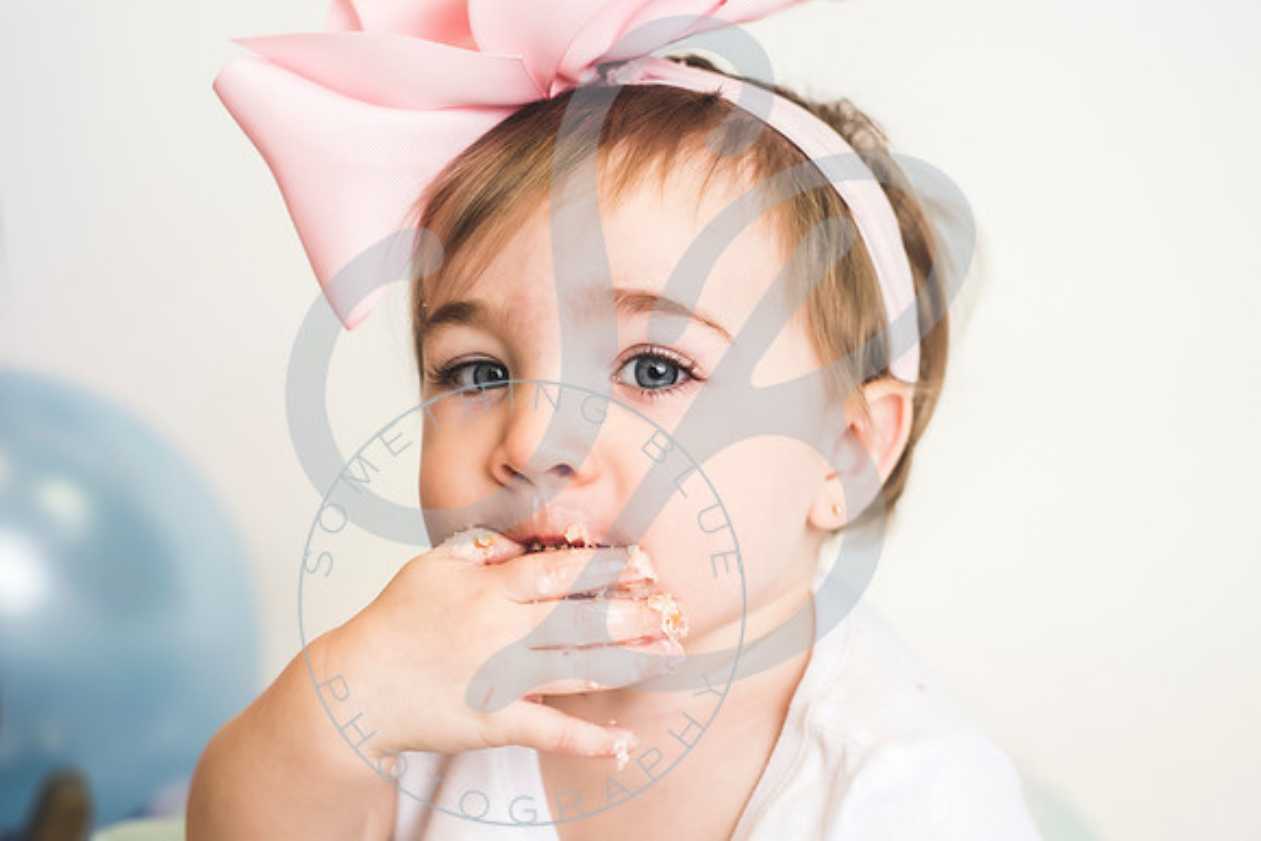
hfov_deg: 39.6
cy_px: 420
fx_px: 1752
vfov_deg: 27.0
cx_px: 630
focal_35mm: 50
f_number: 2.8
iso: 200
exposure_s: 1/160
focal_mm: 50
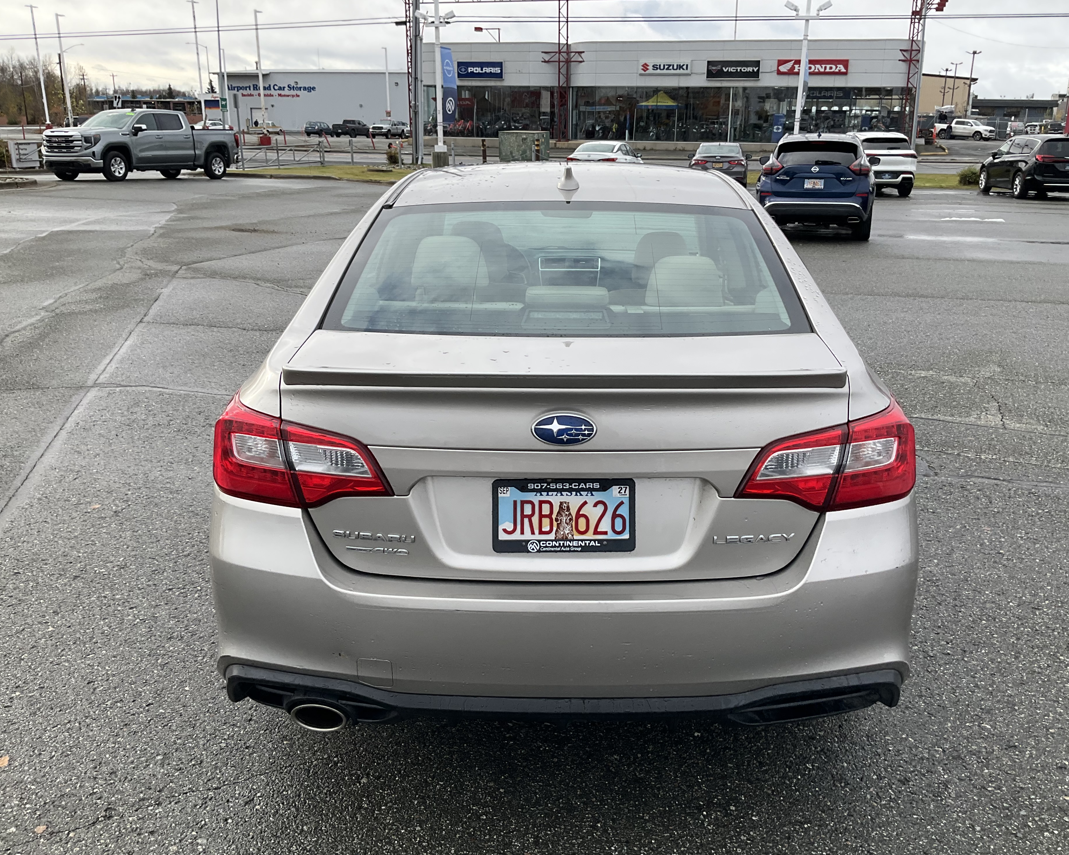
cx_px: 572
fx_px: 981
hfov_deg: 57.1
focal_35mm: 31
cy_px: 438
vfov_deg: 47.1
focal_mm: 3
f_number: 1.8
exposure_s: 1/495
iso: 25
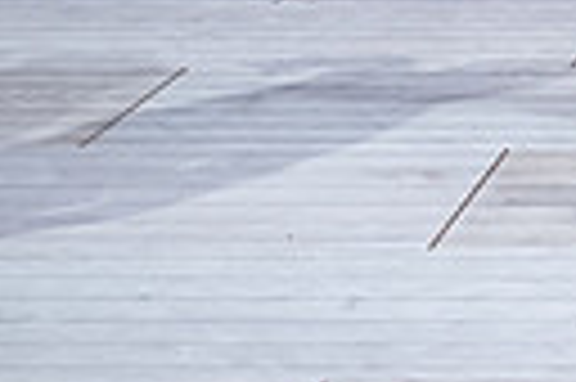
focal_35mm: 214
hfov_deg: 8.9
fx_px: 3420
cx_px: 1235
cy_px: -588
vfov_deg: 6.1
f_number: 2.8
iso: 3200
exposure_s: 1/400
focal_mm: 35
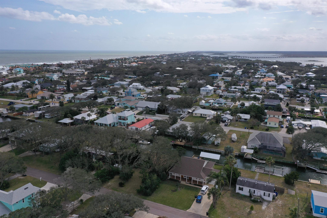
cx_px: 164
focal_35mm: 28
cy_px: 109
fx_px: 254
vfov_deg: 46.4
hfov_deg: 65.5
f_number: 6.3
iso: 100
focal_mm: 10.26
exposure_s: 1/800
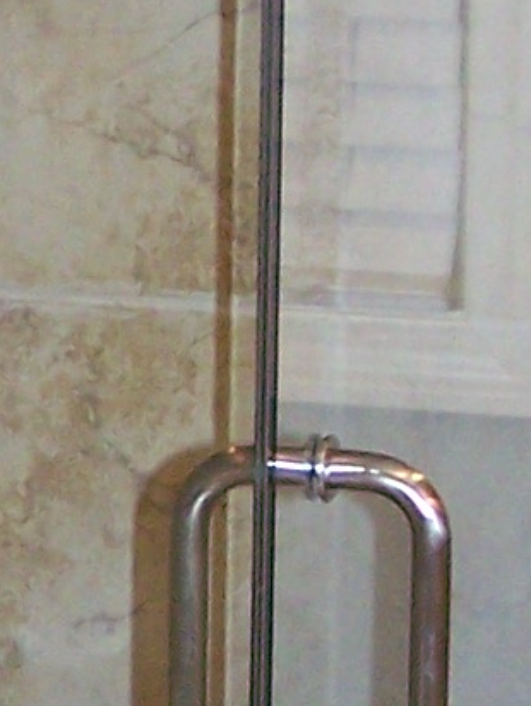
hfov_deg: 5.6
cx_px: -325
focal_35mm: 261
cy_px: 504
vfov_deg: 7.6
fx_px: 5327
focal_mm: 6.3
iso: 160
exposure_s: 1/60
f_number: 2.8
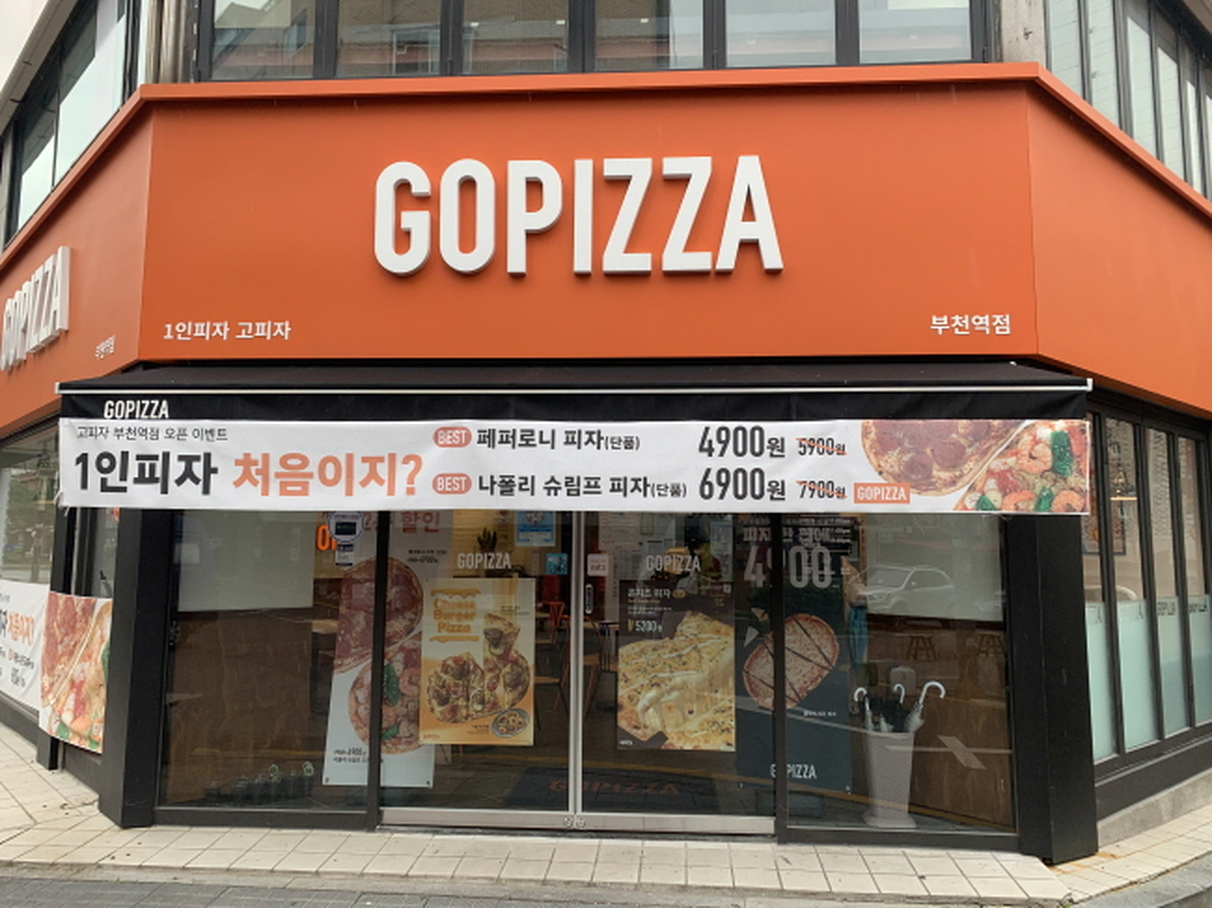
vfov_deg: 53.0
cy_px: 454
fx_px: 910
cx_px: 606
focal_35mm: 26
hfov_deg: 67.3
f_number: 1.8
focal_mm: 4.25
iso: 25
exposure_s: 1/399
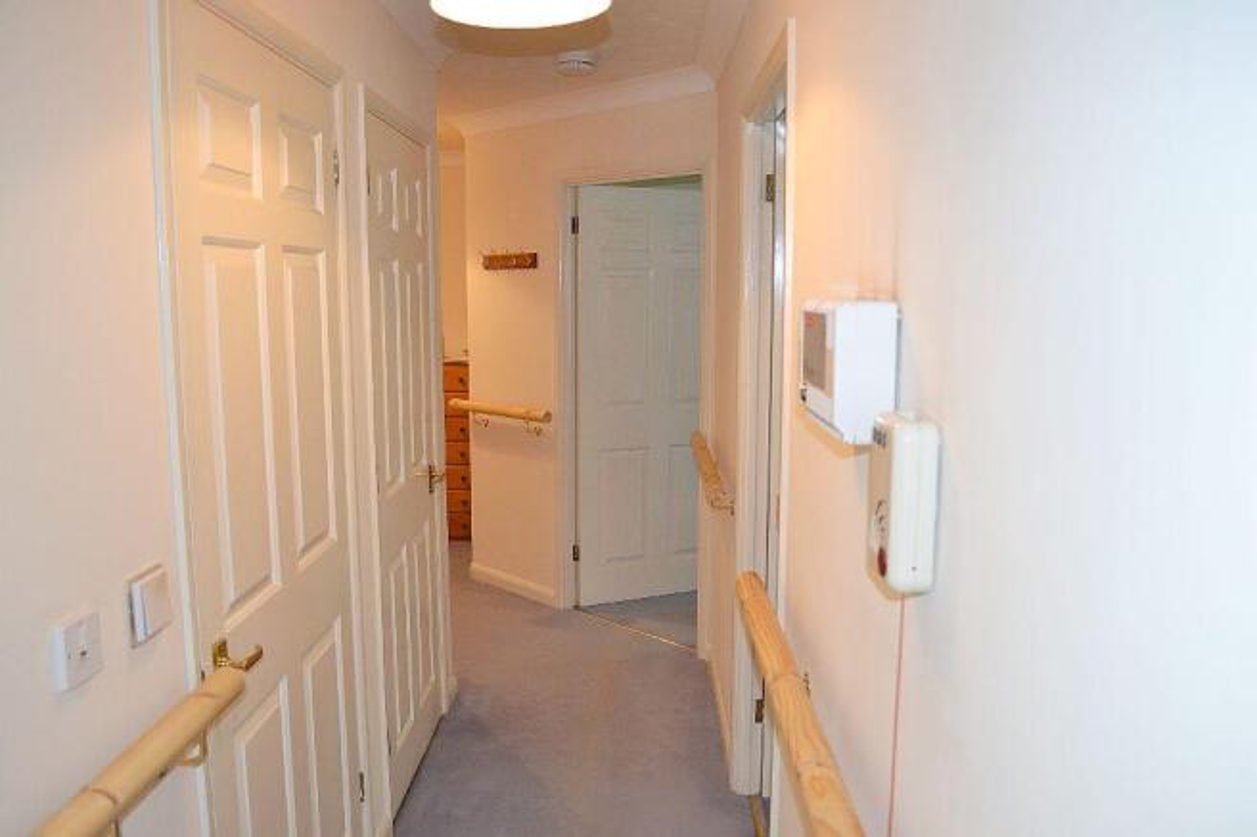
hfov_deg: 67.4
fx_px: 942
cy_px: 418
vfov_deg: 47.9
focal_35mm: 27
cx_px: 628
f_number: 3.5
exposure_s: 1/60
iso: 800
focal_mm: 18
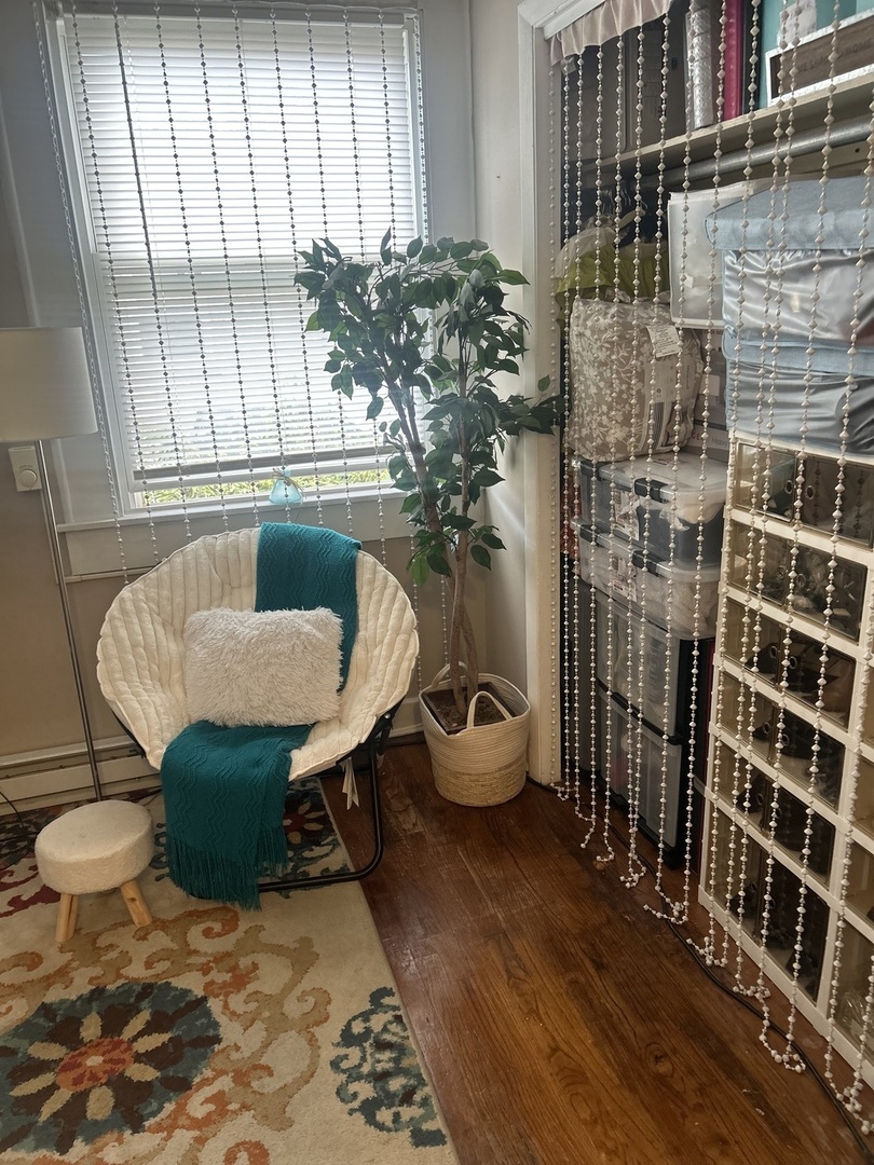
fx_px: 875
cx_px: 437
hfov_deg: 53.1
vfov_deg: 67.3
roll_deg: +3.1
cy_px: 582
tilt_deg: -14.3
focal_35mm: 26
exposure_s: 1/60
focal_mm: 5.7
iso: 125
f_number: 1.5
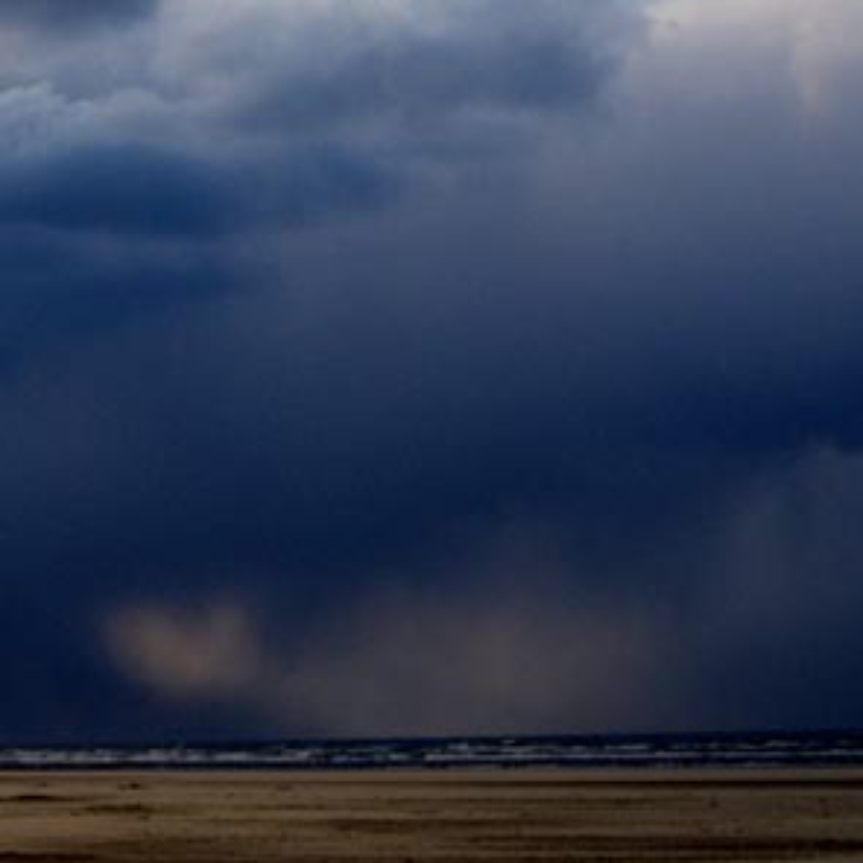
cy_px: 189
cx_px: -6
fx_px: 4259
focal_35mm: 151
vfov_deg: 11.5
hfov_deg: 11.5
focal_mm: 50
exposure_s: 1/200
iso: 400
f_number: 11
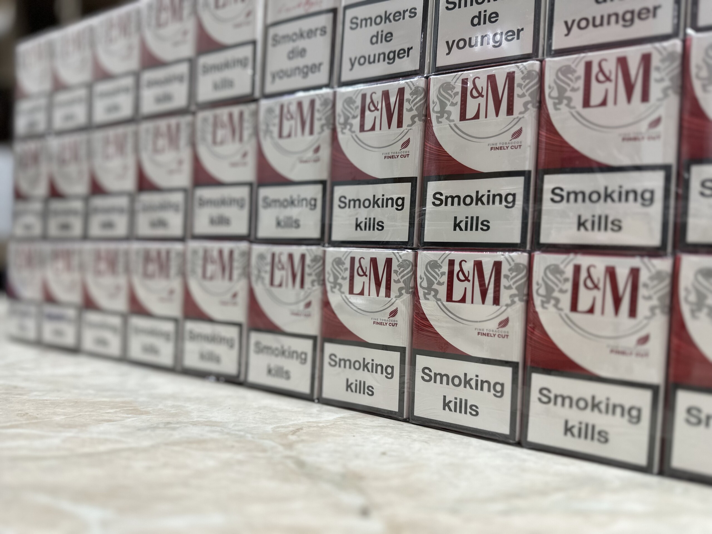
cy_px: 267
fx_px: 494
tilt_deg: -0.2
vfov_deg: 56.8
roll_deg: -3.2
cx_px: 356
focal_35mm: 24
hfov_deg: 71.6
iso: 200
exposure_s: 1/121
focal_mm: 6.86
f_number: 1.78
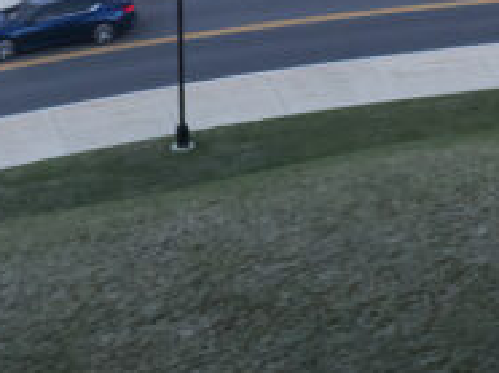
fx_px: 1900
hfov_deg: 14.5
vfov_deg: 10.0
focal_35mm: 132
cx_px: 585
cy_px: -468
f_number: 2.8
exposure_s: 1/120
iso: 220
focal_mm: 12.29
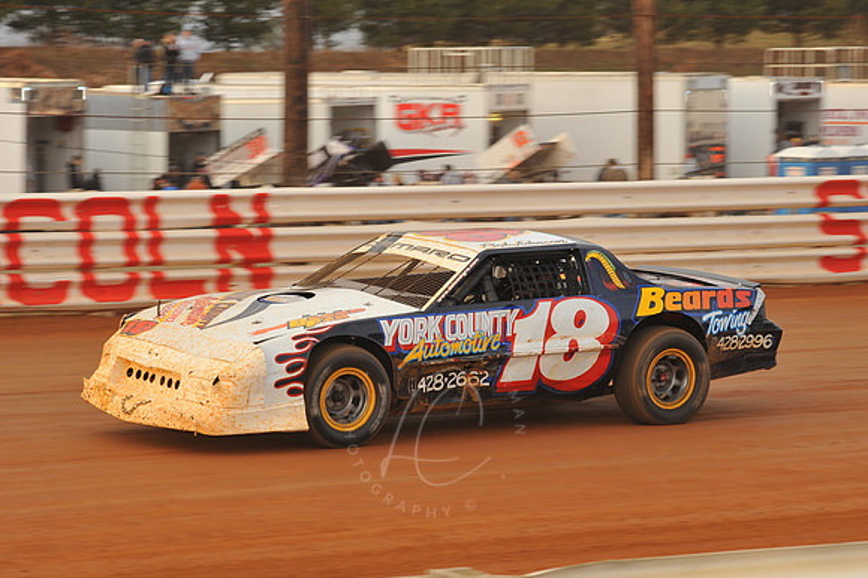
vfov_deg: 10.1
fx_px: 3253
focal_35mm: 135
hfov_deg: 15.2
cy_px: 289
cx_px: 434
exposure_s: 1/320
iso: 400
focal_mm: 135
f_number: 8
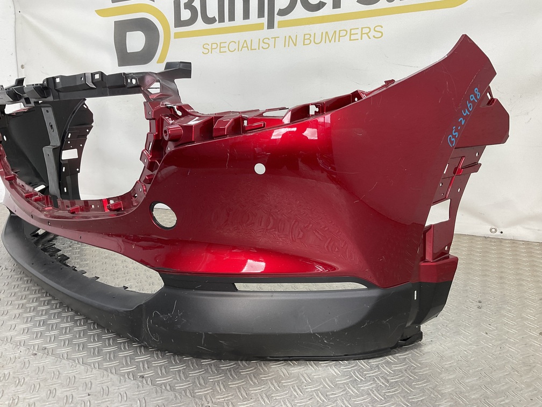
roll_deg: +0.5
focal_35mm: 29
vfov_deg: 48.2
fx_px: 454
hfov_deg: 61.7
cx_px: 271
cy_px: 204
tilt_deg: -15.2
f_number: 1.8
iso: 32
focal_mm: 3
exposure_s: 1/120
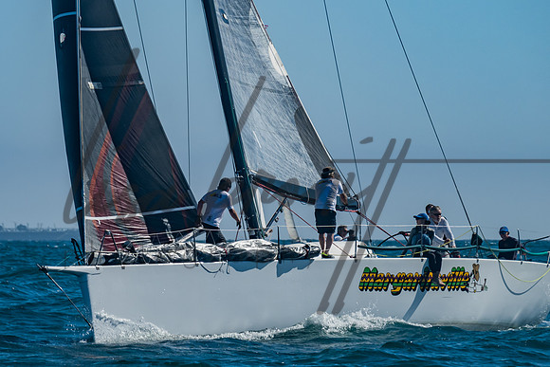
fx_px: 6046
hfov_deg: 5.2
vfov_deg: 3.5
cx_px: 215
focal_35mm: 396
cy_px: 194
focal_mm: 200
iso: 160
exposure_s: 1/1000
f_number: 6.3
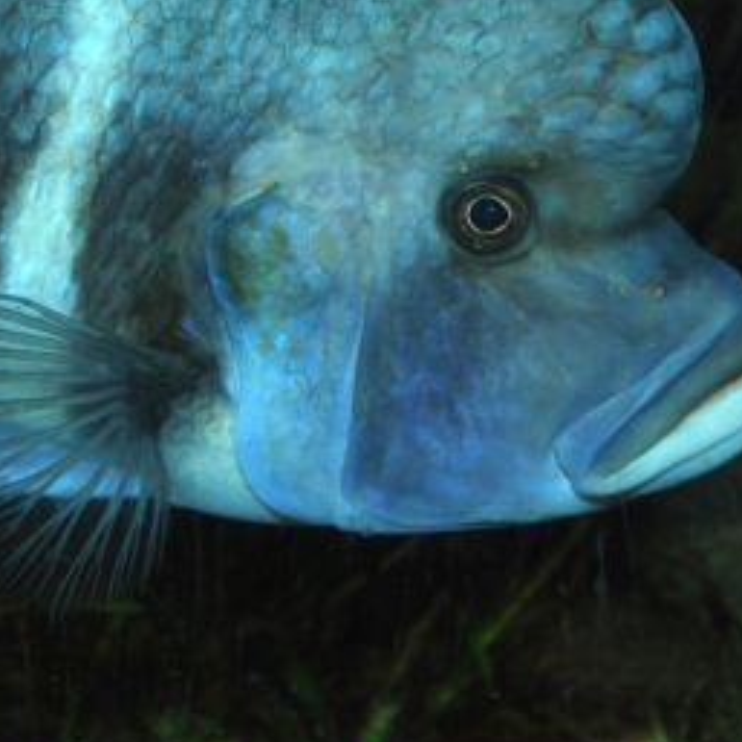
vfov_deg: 14.6
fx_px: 2886
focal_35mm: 119
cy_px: 212
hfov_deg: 14.3
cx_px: -72
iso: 400
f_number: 8
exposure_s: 1/200
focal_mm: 30
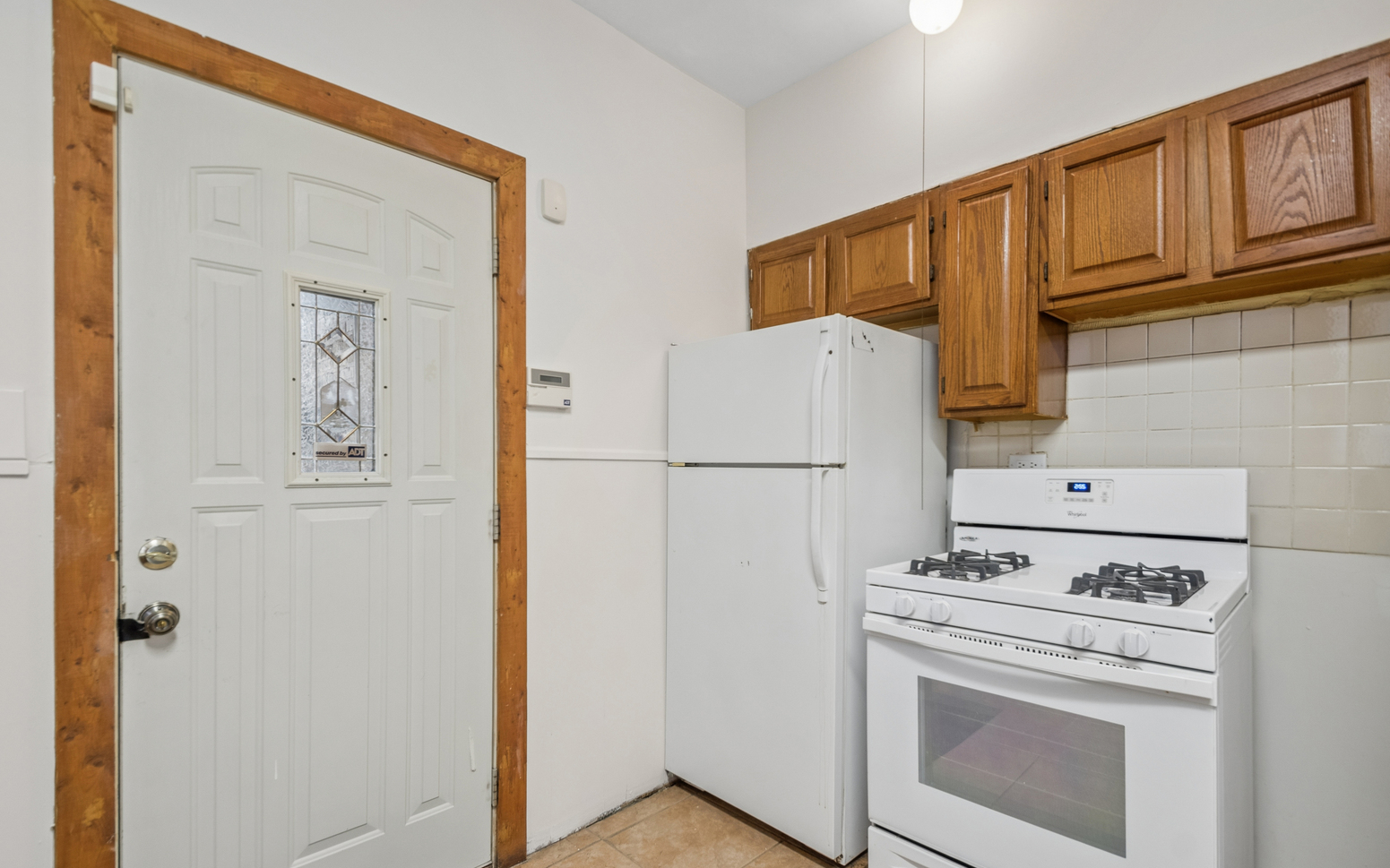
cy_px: 463
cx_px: 721
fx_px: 606
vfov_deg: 71.2
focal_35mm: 16
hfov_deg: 97.8
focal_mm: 10
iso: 400
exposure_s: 1/8
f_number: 8
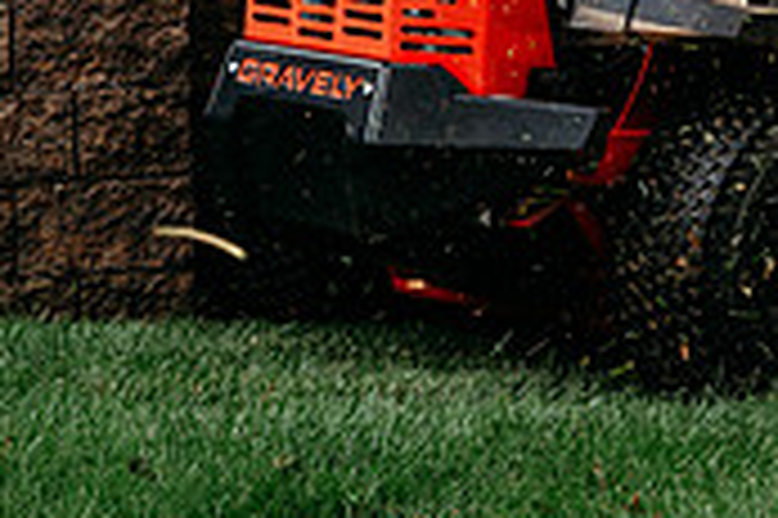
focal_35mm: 255
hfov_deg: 8.0
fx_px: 5506
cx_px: 943
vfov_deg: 5.3
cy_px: -169
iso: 200
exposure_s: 1/500
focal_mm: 70
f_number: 5
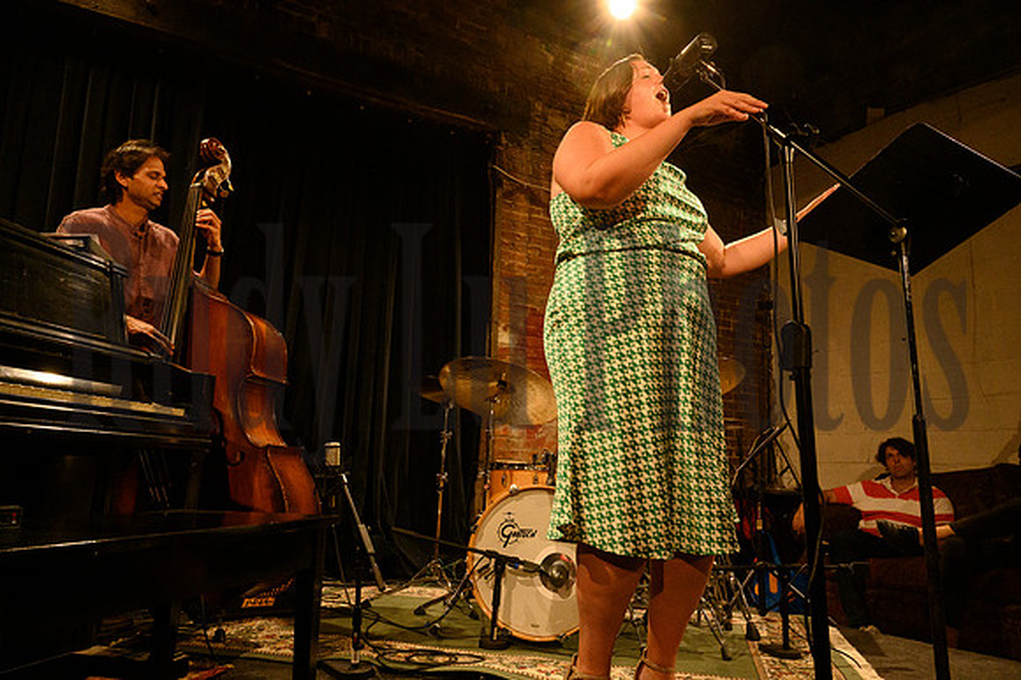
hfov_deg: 73.8
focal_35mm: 24
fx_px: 680
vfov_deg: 53.1
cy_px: 340
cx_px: 510
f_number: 8
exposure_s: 1/250
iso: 12800
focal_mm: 24
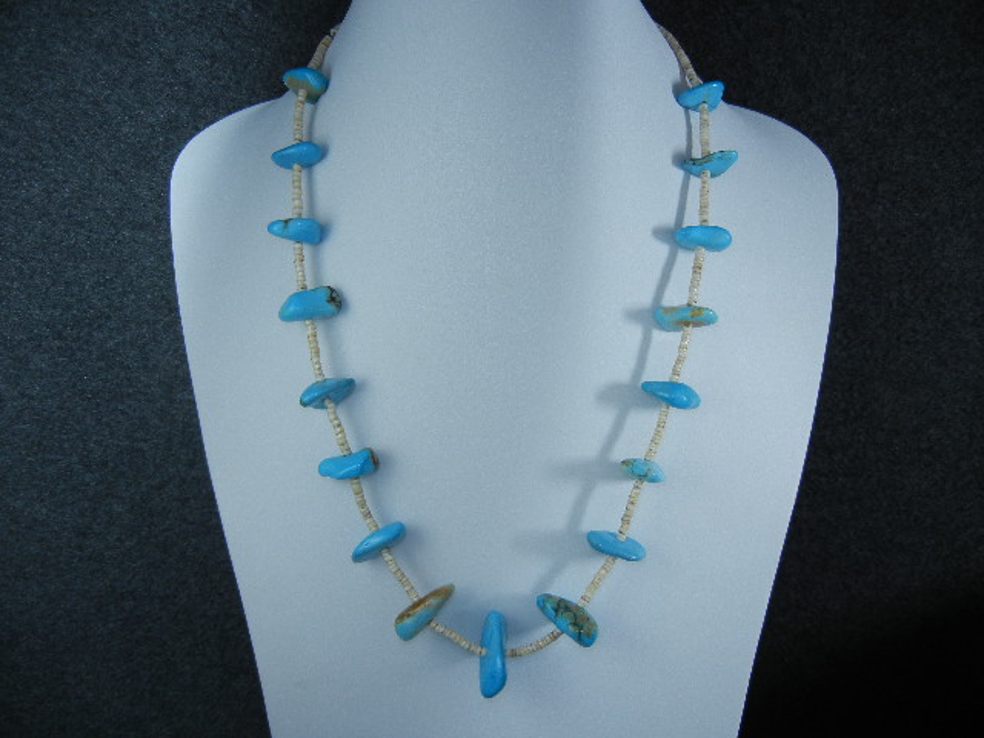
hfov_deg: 60.0
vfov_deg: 46.8
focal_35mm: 30
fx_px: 853
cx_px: 492
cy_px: 369
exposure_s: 1/43.5
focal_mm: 5.4
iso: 160
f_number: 3.5
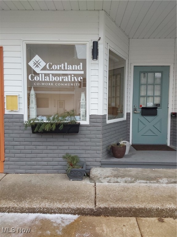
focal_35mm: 28
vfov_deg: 63.4
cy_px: 118
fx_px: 191
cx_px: 88
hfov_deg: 49.7
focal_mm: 2.91
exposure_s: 1/120
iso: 64
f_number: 1.9
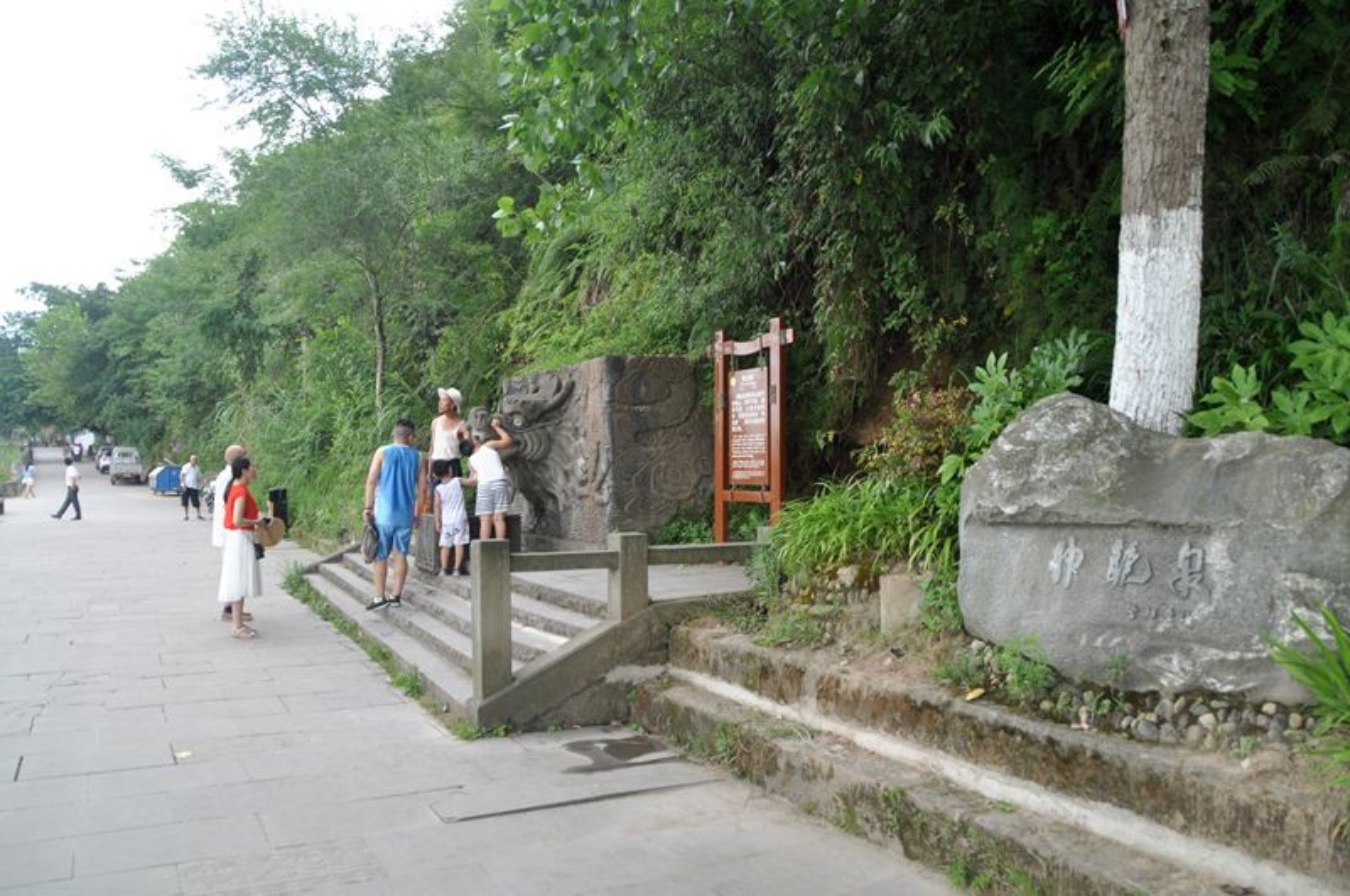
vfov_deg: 47.8
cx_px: 675
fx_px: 1011
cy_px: 448
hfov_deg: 67.5
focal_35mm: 27
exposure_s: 1/200
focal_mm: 18
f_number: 9
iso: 320
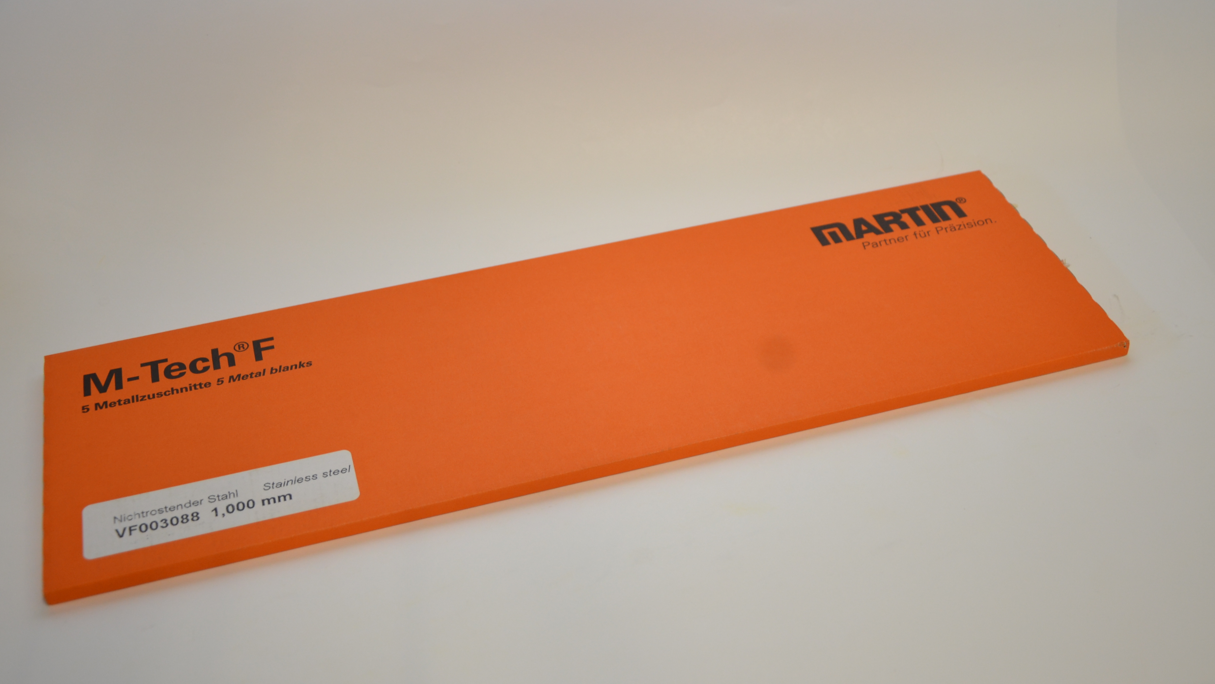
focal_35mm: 44
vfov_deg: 27.1
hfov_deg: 46.4
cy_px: 356
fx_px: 1418
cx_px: 607
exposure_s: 1/60
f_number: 4
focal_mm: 28
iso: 450
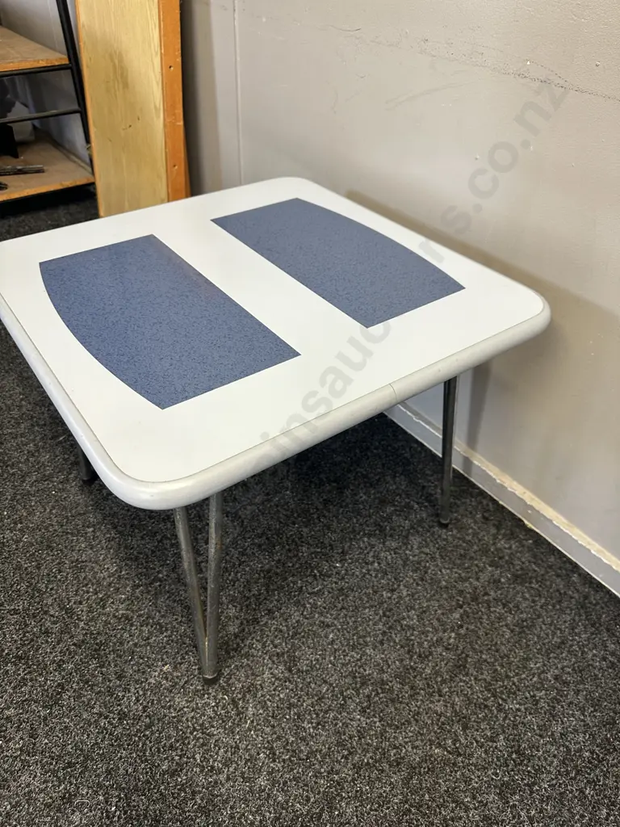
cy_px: 414
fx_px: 573
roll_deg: -3.3
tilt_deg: -39.7
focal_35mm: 24
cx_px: 310
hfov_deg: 56.8
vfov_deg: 71.6
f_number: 1.78
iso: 160
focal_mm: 6.86
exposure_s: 1/50
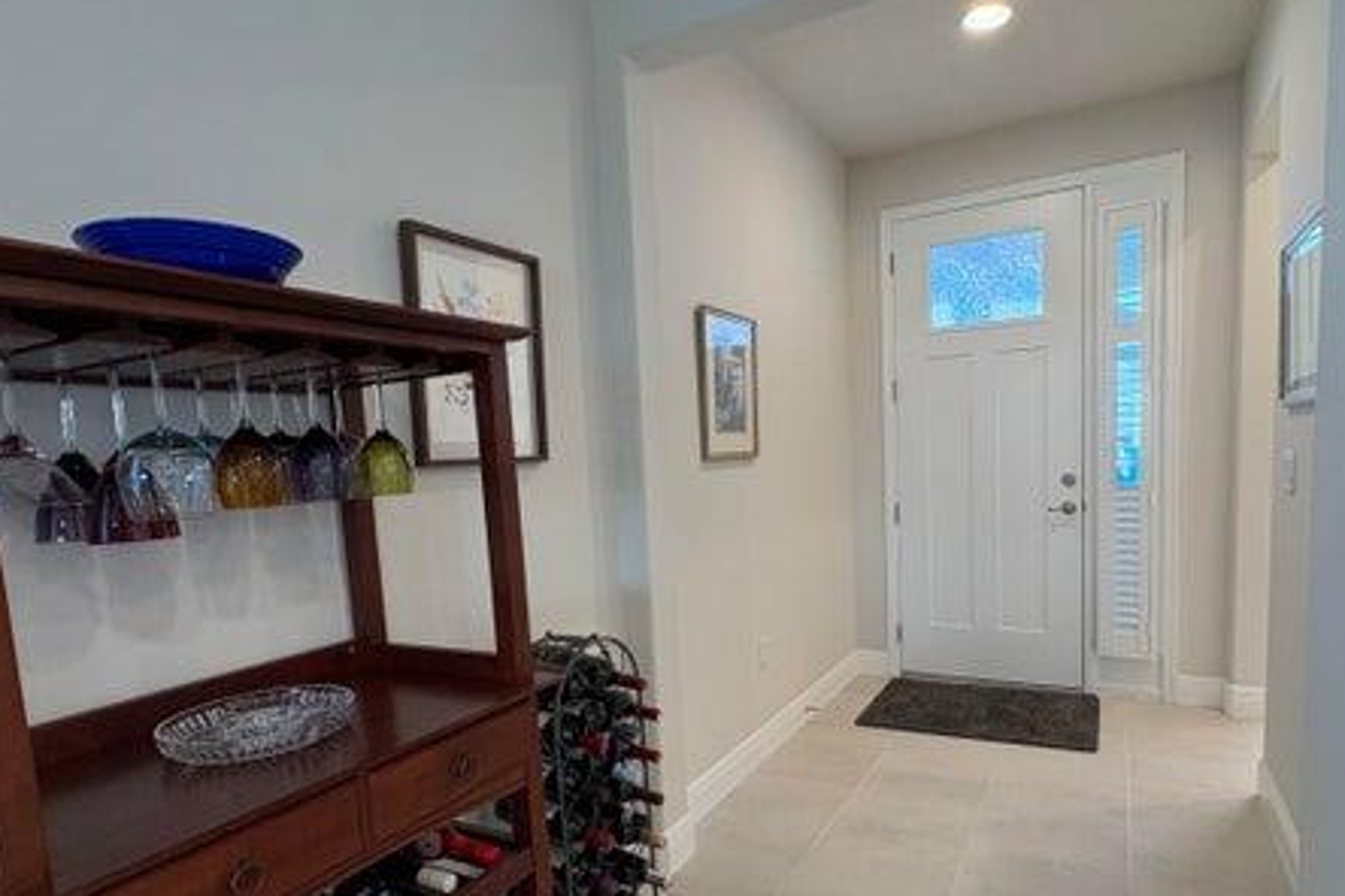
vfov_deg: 59.0
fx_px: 785
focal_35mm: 21
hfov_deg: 81.1
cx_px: 712
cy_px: 536
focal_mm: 2.22
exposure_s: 1/60
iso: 200
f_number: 2.2
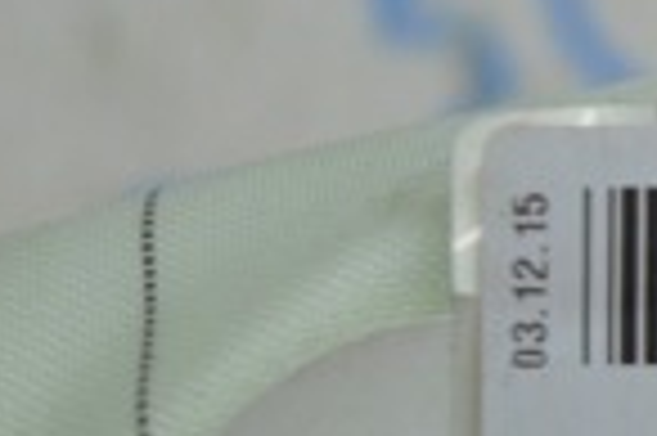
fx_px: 6584
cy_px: 618
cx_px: 1346
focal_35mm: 361
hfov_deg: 5.6
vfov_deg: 3.8
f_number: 5.6
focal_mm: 55
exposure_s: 1/40
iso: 400
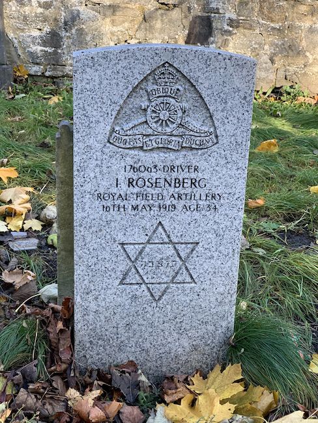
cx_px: 159
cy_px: 212
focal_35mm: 52
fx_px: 637
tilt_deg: -18.8
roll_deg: -2.7
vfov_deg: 36.8
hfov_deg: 28.1
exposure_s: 1/122
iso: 64
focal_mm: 6
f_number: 2.4
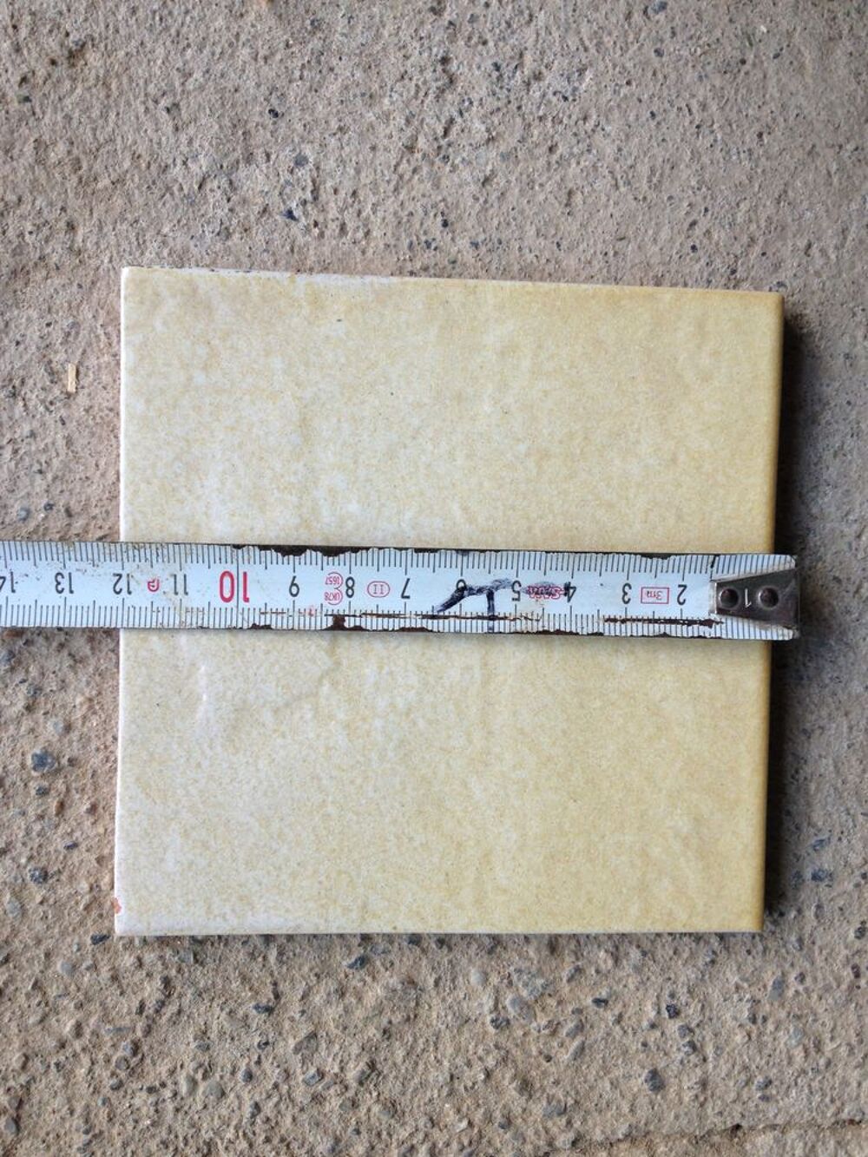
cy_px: 578
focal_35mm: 35
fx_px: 1170
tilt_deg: -83.2
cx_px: 434
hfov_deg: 40.7
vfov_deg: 52.6
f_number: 2.4
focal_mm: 4.28
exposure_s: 1/120
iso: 64
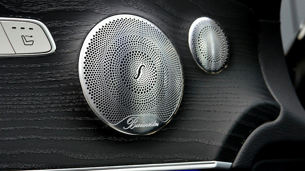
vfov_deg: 19.1
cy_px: 82
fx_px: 510
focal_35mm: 63
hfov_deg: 33.3
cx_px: 153
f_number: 8
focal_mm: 40
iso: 450
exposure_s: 1/60
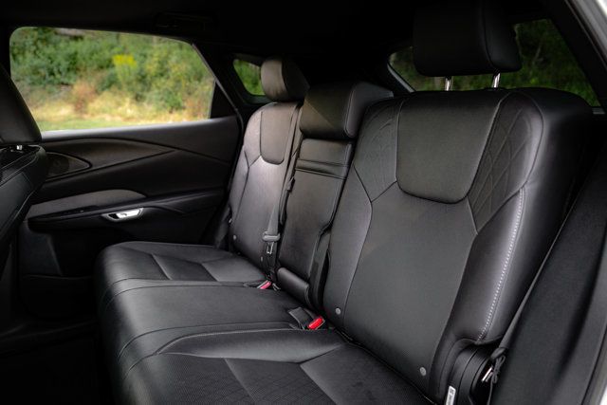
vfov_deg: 53.2
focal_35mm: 24
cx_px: 304
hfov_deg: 73.7
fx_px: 405
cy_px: 202
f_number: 2.8
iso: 500
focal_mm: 24
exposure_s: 1/250
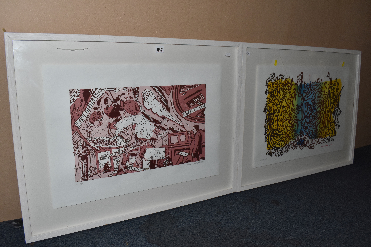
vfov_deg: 43.6
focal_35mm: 30
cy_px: 124
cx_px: 186
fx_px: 309
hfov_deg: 61.9
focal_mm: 20
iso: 800
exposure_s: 1/60
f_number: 8
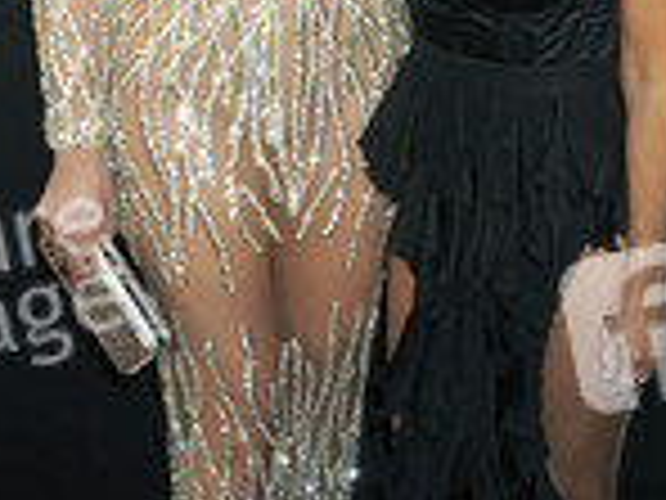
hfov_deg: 23.5
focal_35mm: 83
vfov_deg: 17.6
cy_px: 81
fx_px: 1597
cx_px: 385
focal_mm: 32
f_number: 7.1
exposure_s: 1/250
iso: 800
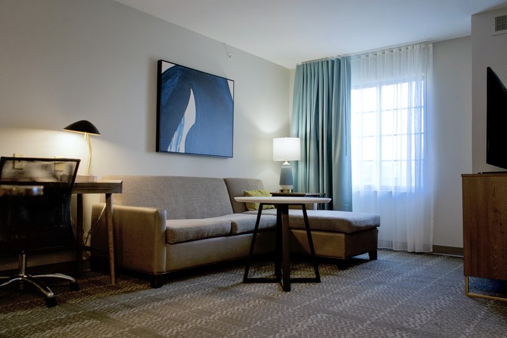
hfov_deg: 63.7
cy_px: 169
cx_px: 254
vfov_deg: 44.9
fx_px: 408
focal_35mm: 29
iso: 640
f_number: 3.5
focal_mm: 29
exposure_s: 1/125
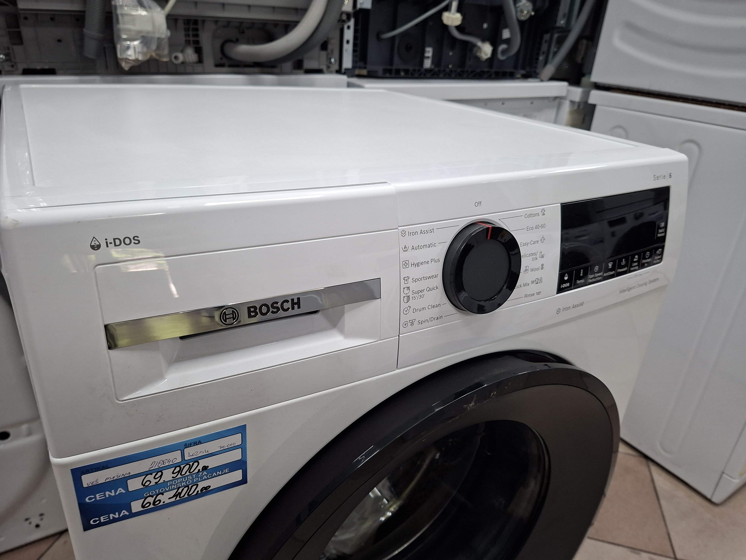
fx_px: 496
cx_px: 373
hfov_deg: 73.9
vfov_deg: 58.9
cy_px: 280
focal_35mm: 23
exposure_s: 1/100
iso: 320
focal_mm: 5.54
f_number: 1.8
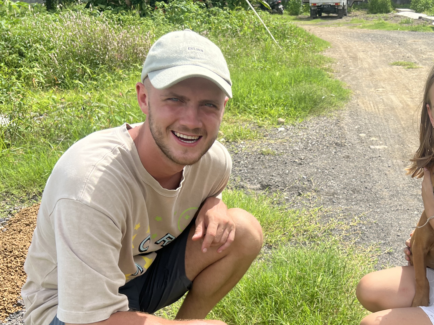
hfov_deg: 44.5
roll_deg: +0.0
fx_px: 514
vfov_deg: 34.4
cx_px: 314
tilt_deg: -25.4
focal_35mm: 41
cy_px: 244
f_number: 1.5
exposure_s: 1/2695
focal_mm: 5.7
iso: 50
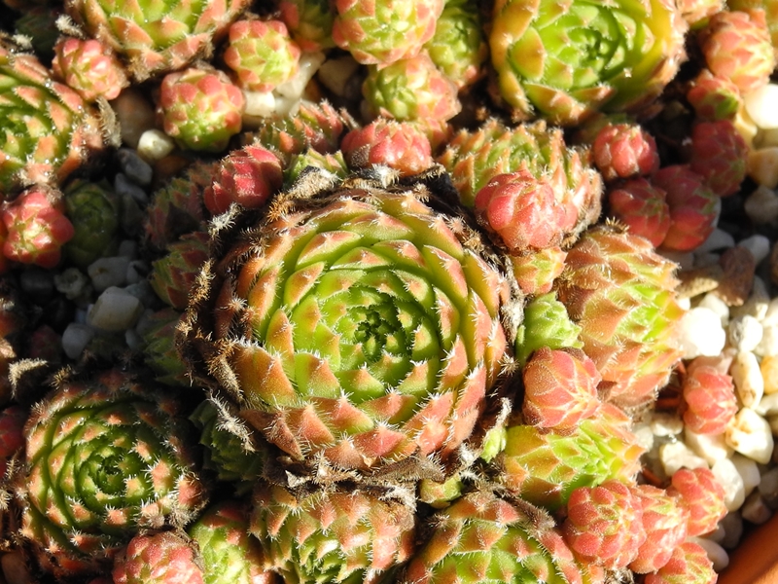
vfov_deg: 49.7
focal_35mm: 28
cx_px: 389
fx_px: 629
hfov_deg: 63.4
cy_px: 292
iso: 100
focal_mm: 6
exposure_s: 1/800
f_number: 2.8
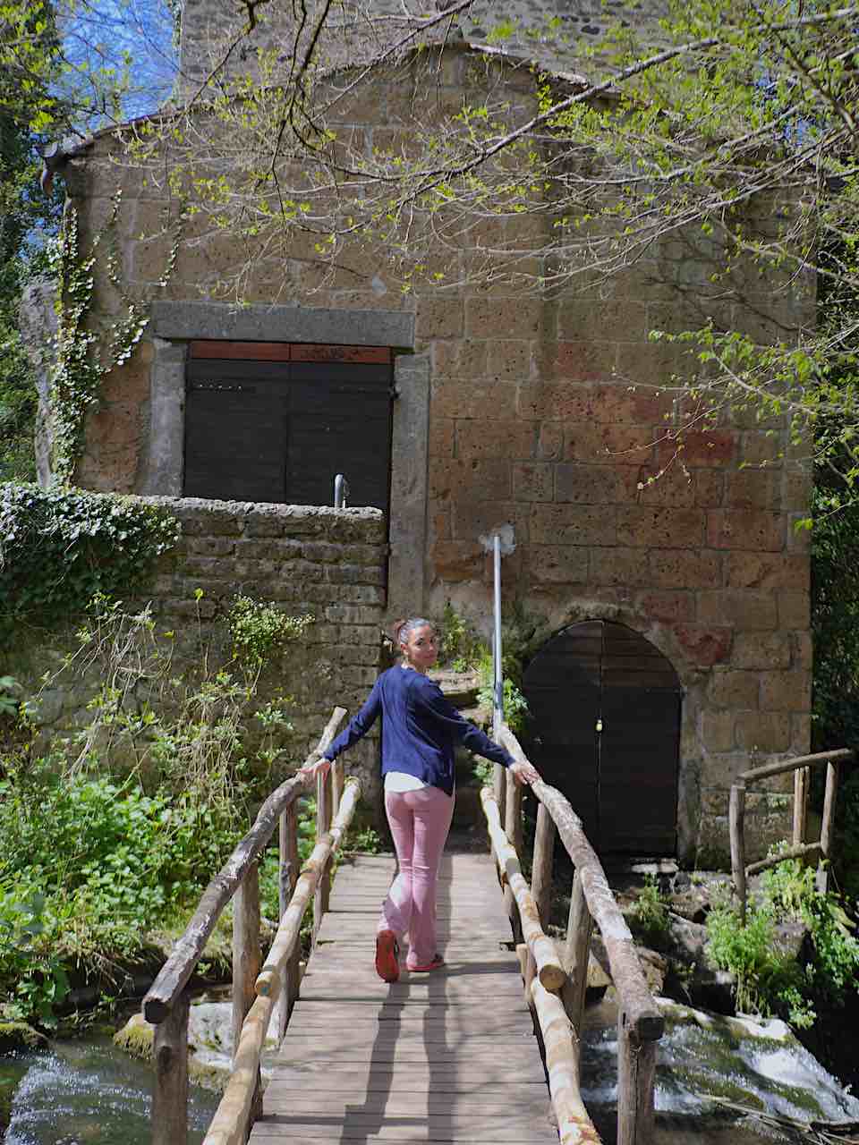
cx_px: 430
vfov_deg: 38.2
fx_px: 1654
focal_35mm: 50
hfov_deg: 29.1
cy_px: 572
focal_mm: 25
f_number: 1.7
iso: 200
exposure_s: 1/1600
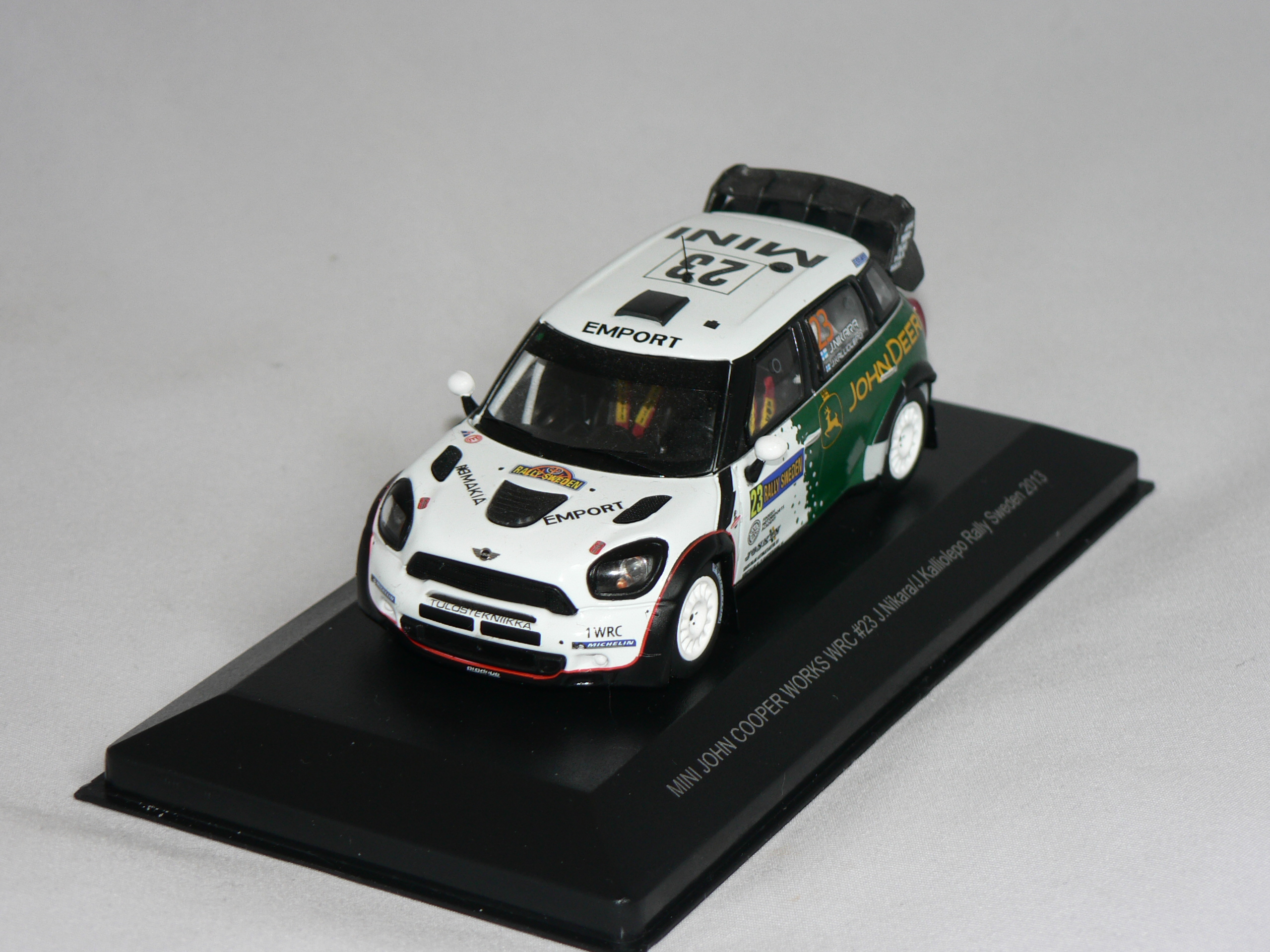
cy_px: 476
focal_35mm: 109
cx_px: 635
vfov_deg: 13.6
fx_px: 3999
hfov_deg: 18.0
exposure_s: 1/60
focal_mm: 18.2
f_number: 3.2
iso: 80
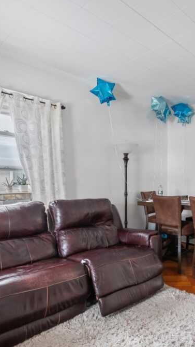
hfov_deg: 46.5
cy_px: 172
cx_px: 138
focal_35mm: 24
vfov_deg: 76.3
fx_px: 221
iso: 320
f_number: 8
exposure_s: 1.5
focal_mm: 10
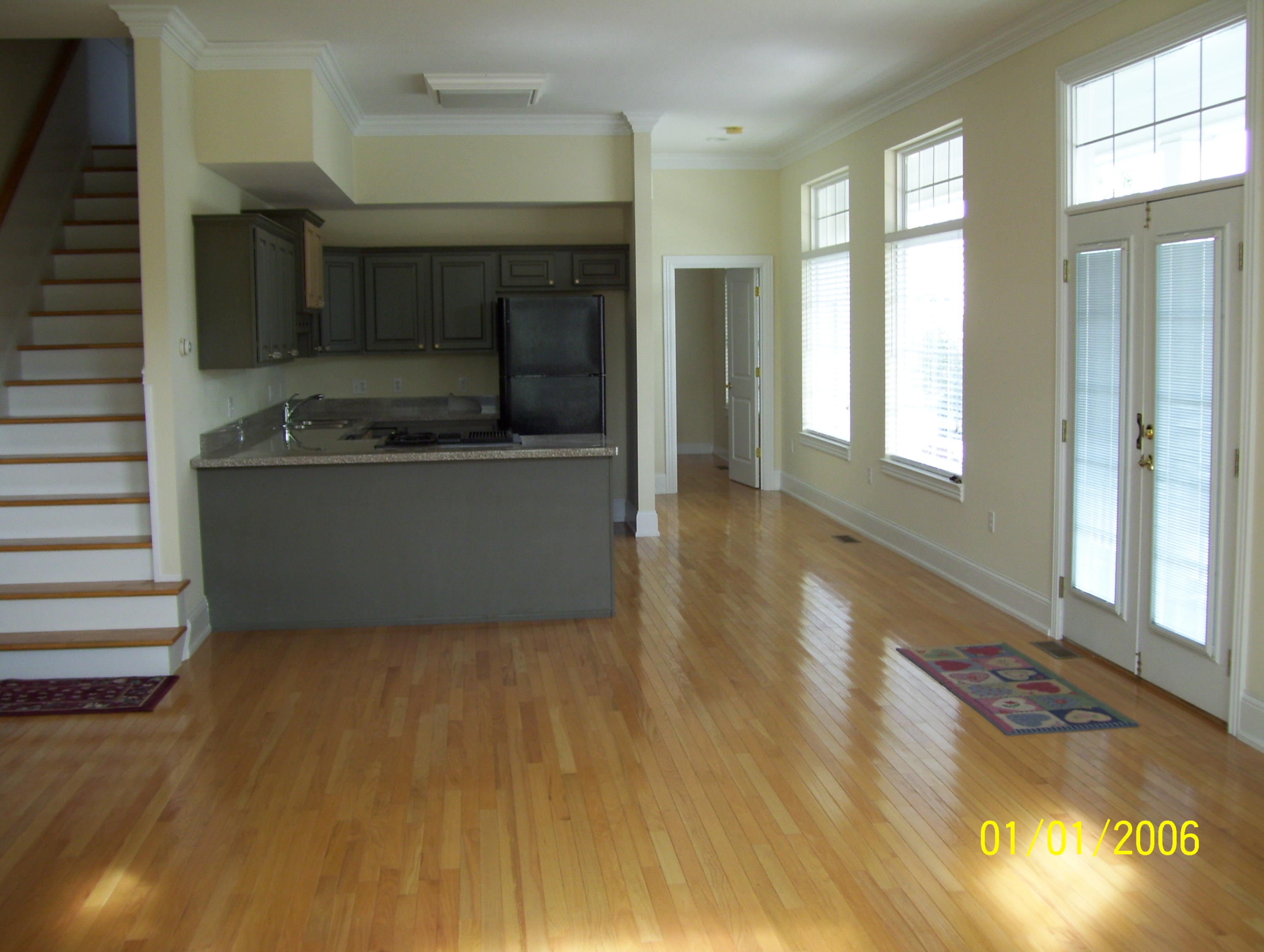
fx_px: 1316
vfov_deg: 39.7
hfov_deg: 51.3
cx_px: 632
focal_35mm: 36
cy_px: 476
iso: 80
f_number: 2.7
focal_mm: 6
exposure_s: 1/30
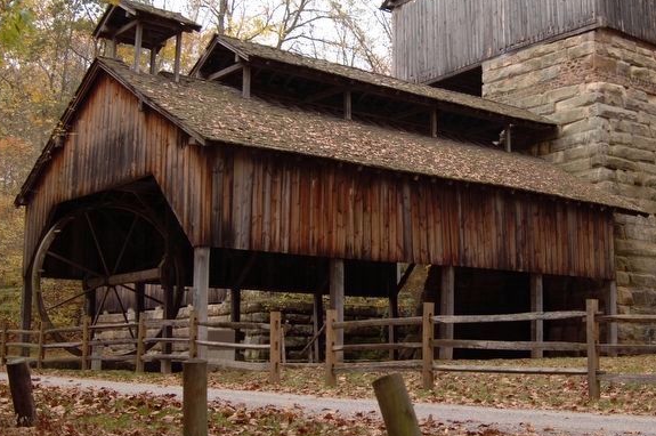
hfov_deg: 39.1
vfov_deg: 26.8
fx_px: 910
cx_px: 443
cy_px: 150
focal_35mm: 50
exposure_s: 1/80
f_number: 4.2
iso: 100
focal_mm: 24
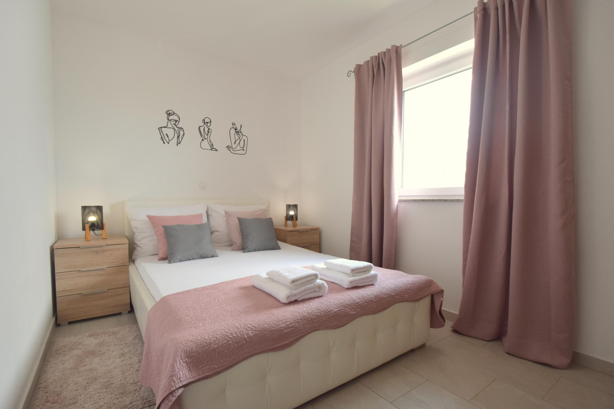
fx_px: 281
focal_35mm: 16
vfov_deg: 72.1
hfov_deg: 95.0
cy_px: 204
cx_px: 307
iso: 400
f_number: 5.6
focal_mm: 11
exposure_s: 1/125
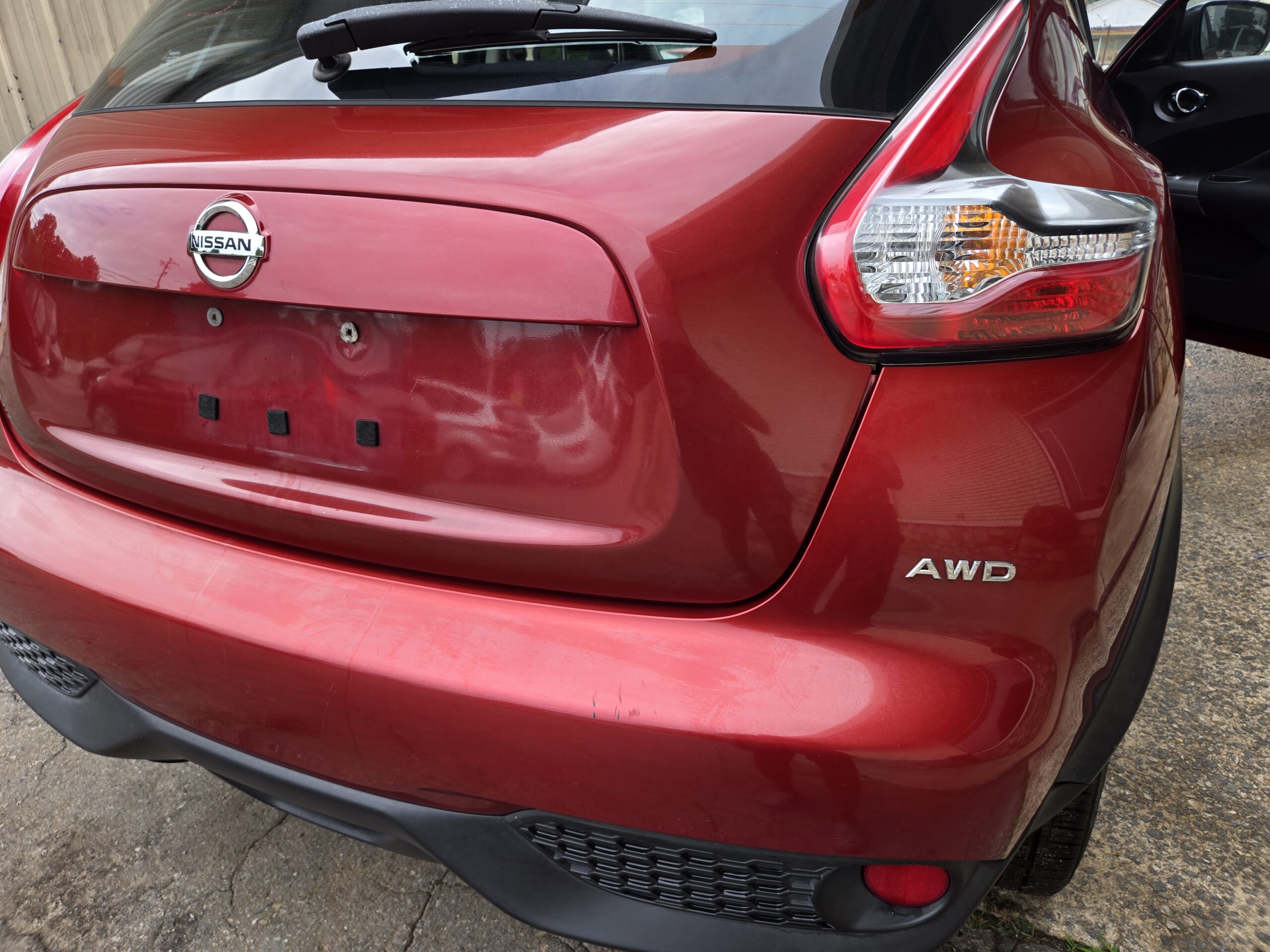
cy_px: 476
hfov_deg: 73.9
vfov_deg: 58.9
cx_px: 635
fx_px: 844
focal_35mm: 23
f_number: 1.8
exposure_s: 1/292
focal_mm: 5.4
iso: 25
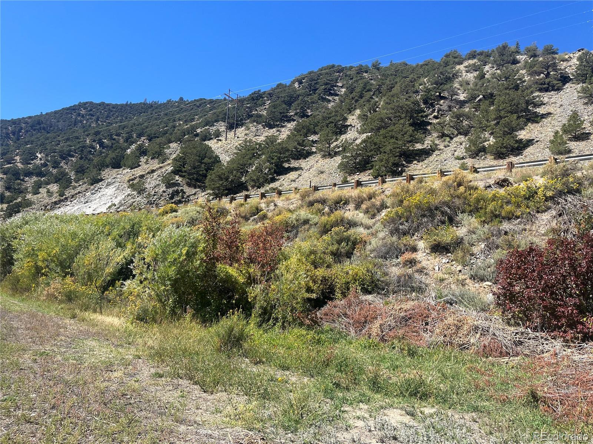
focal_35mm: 26
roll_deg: -1.8
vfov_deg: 53.1
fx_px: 445
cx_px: 296
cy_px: 222
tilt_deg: +11.0
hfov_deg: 67.3
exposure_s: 1/1802
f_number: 1.6
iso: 50
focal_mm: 5.1
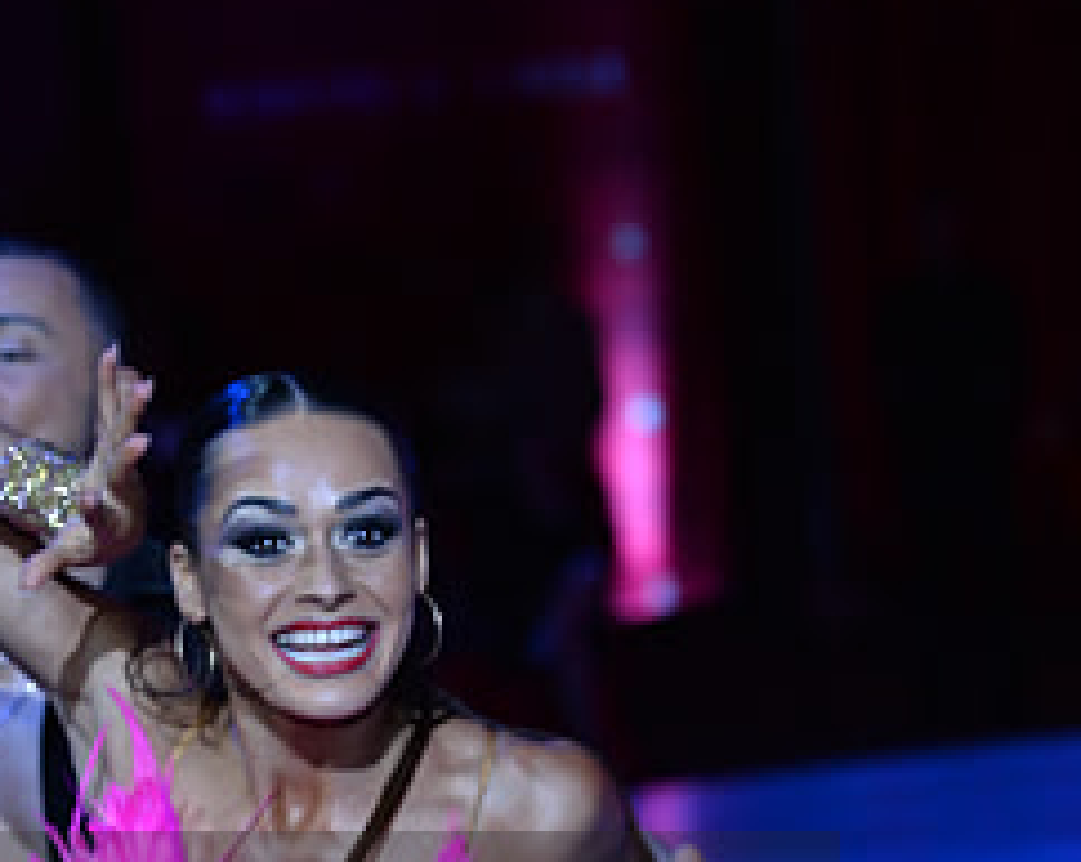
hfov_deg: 8.2
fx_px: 7541
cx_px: 226
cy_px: 983
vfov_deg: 6.5
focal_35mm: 236
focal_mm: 105
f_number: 5
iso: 2000
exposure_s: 1/250
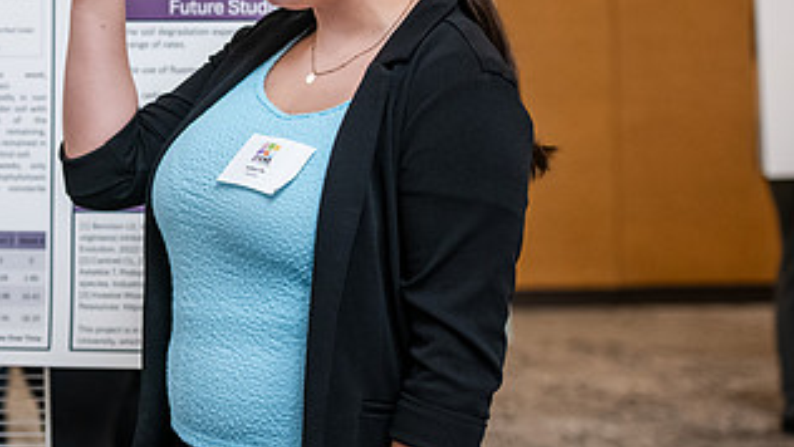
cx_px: 80
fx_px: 3243
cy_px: 14
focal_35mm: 154
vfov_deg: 7.9
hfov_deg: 13.8
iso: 2000
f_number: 3.5
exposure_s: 1/200
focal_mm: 80
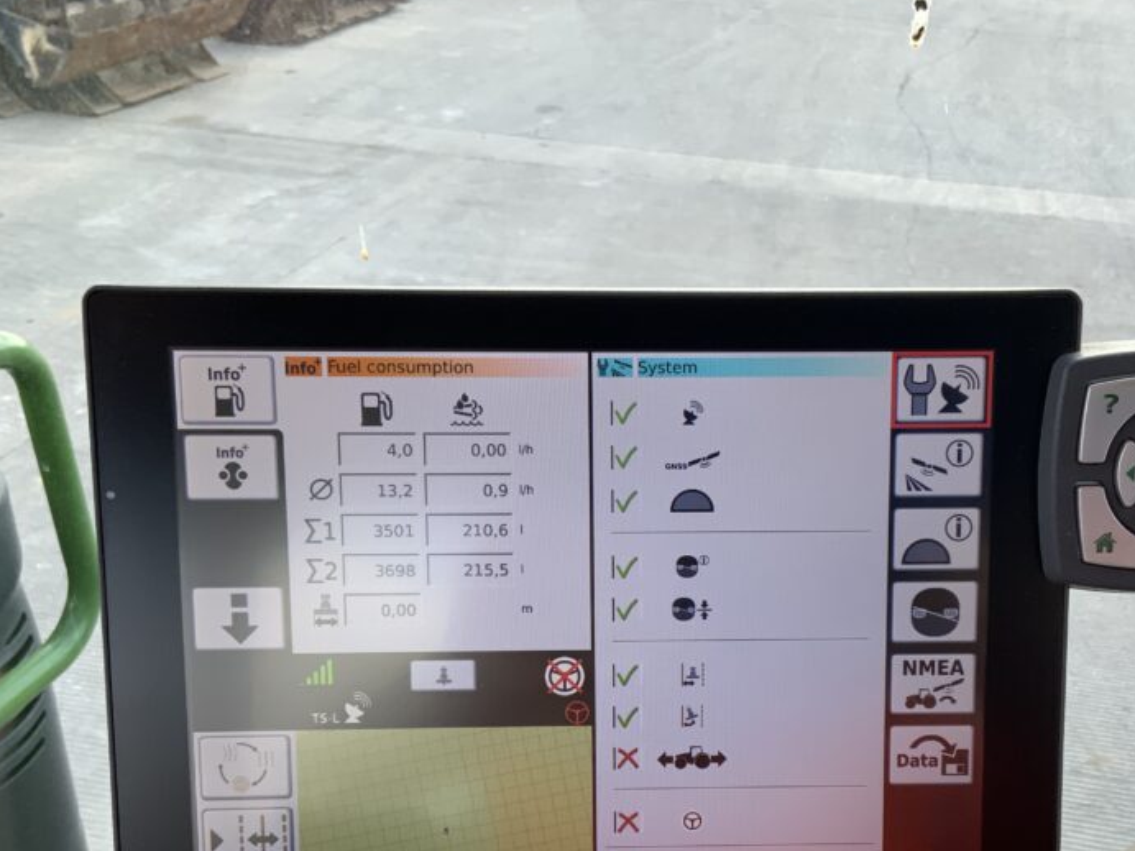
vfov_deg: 33.2
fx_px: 1410
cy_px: 590
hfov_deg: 43.7
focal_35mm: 43
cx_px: 670
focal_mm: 3
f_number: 1.8
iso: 16
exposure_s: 1/206
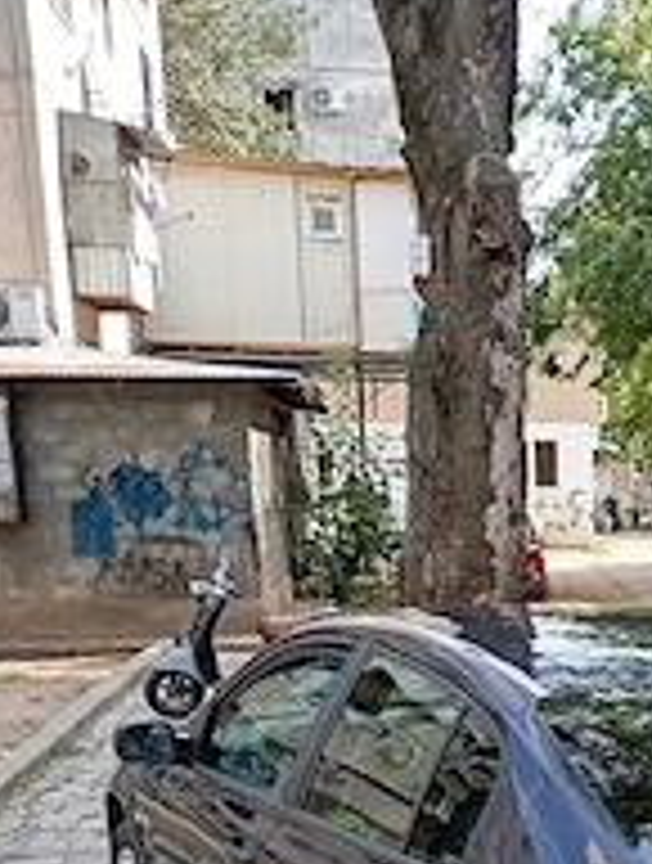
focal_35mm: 58
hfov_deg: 24.2
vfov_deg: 30.6
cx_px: 648
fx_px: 1450
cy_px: 878
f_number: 1.8
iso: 155
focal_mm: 4.27
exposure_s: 1/100
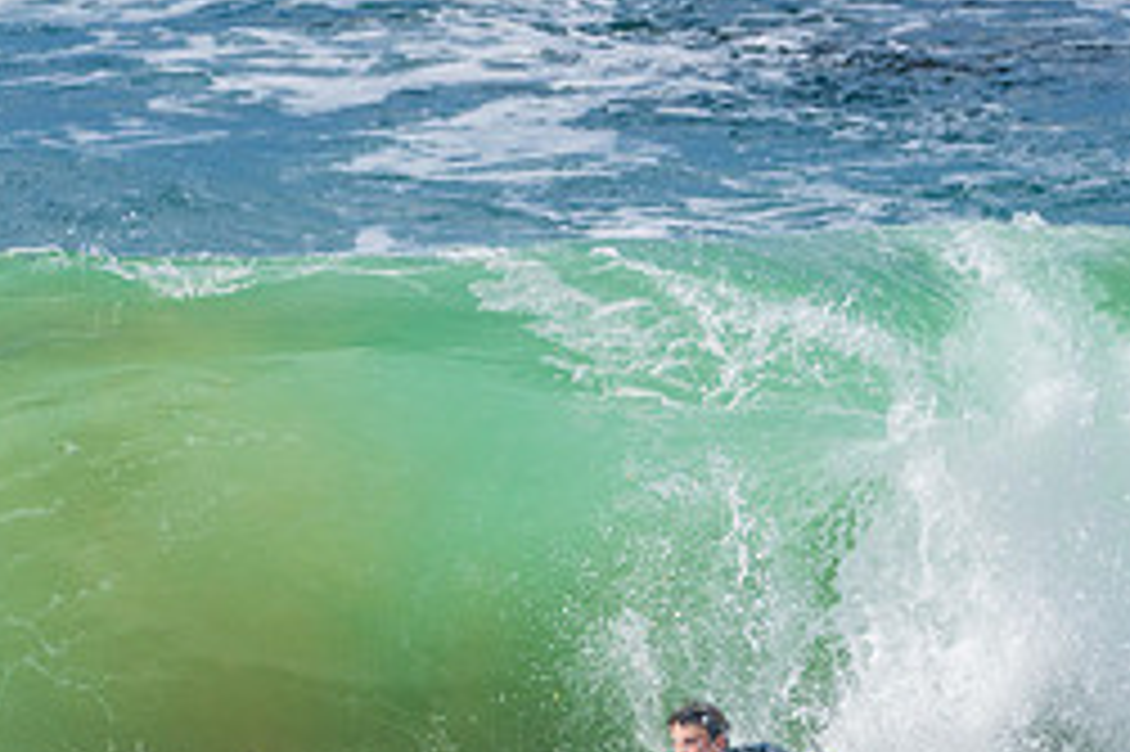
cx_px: 707
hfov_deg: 1.8
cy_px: 786
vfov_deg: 1.2
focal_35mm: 1156
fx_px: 36260
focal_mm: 500
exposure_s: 1/2000
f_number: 5.6
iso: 160
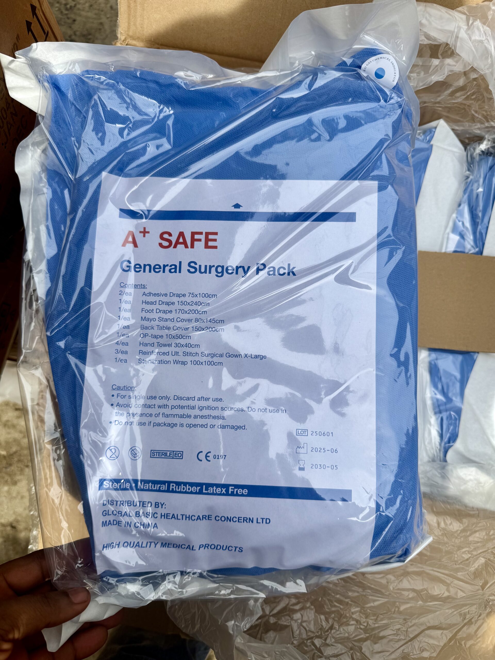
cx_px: 248
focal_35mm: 24
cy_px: 330
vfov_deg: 71.6
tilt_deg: -81.8
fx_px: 458
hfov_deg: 56.8
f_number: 1.78
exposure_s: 1/3413
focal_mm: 6.76
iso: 80
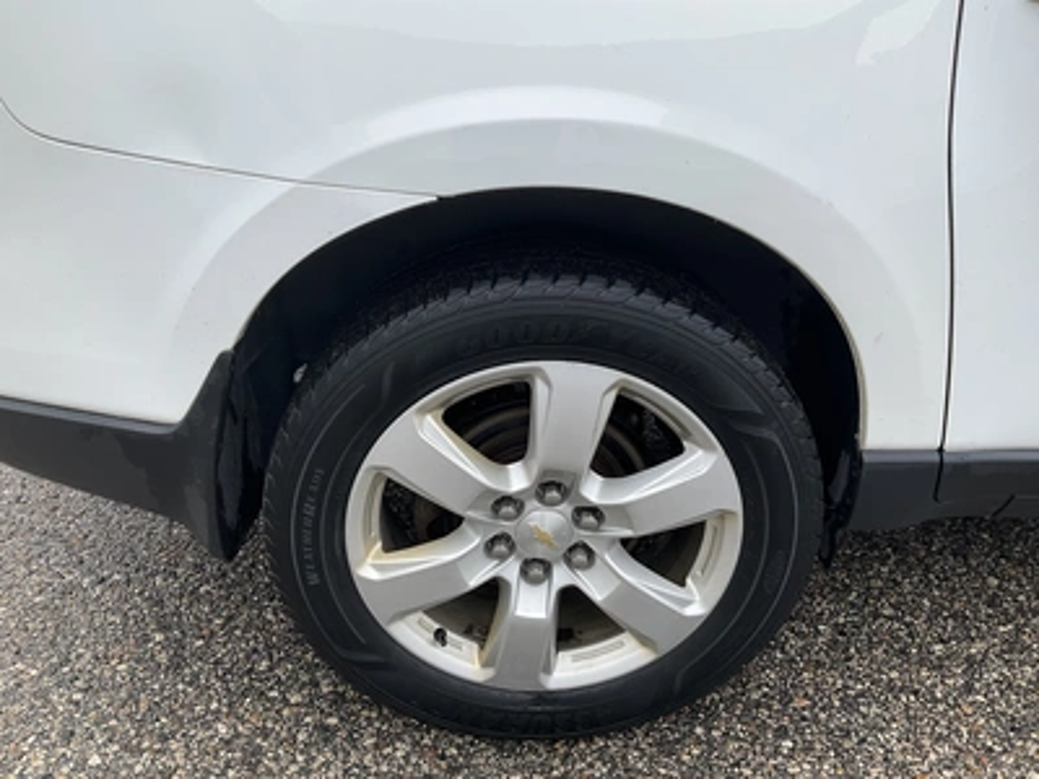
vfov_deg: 48.2
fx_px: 870
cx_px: 520
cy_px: 390
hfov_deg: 61.7
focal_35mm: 29
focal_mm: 3
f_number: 1.8
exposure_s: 1/620
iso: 25
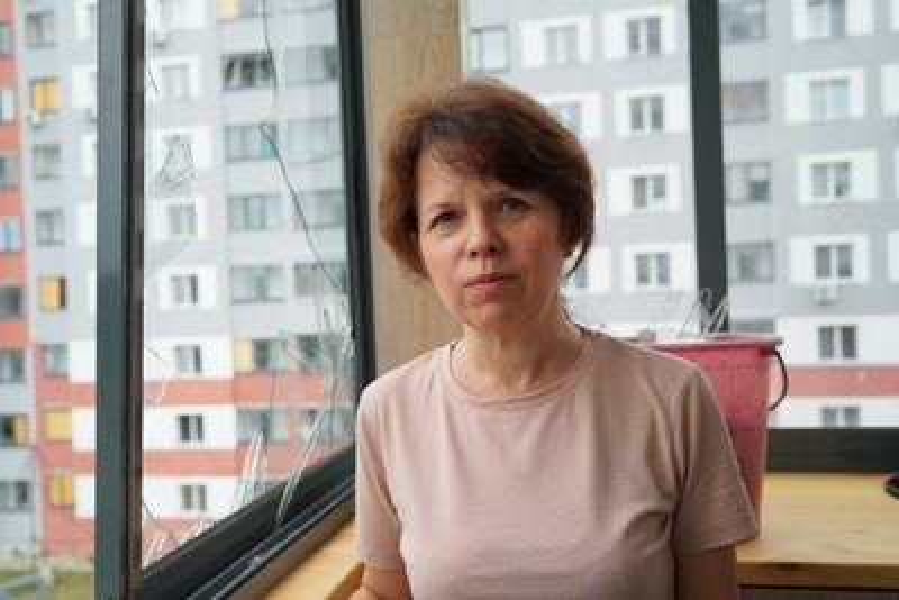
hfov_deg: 58.7
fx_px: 799
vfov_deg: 41.1
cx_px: 450
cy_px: 300
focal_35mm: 32
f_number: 4.5
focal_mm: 32
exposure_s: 1/200
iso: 100
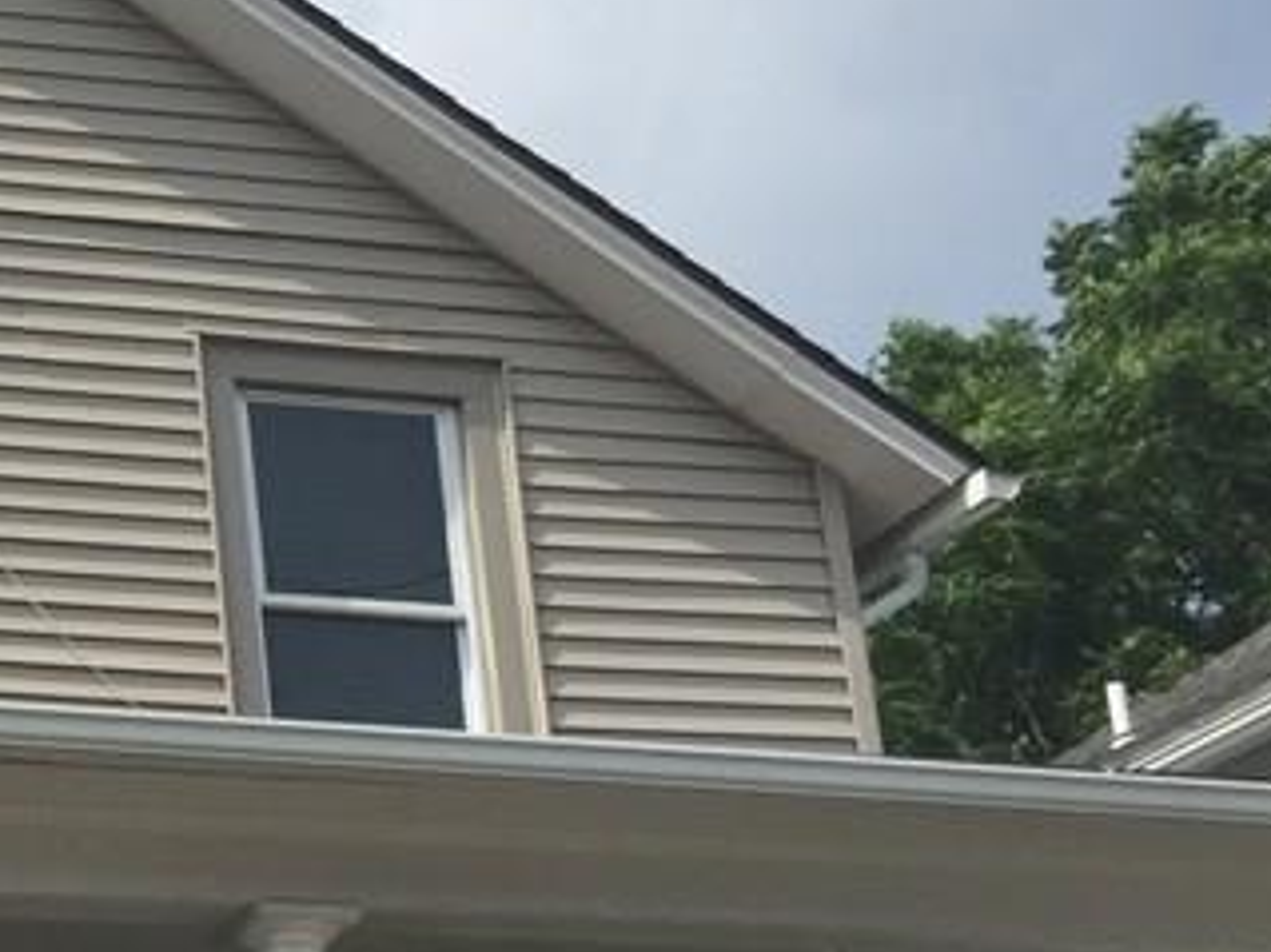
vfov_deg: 15.5
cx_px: -741
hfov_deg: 18.3
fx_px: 3413
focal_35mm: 93
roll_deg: +0.4
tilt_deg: +16.7
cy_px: 1052
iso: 32
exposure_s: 1/1883
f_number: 2.2
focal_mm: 4.15
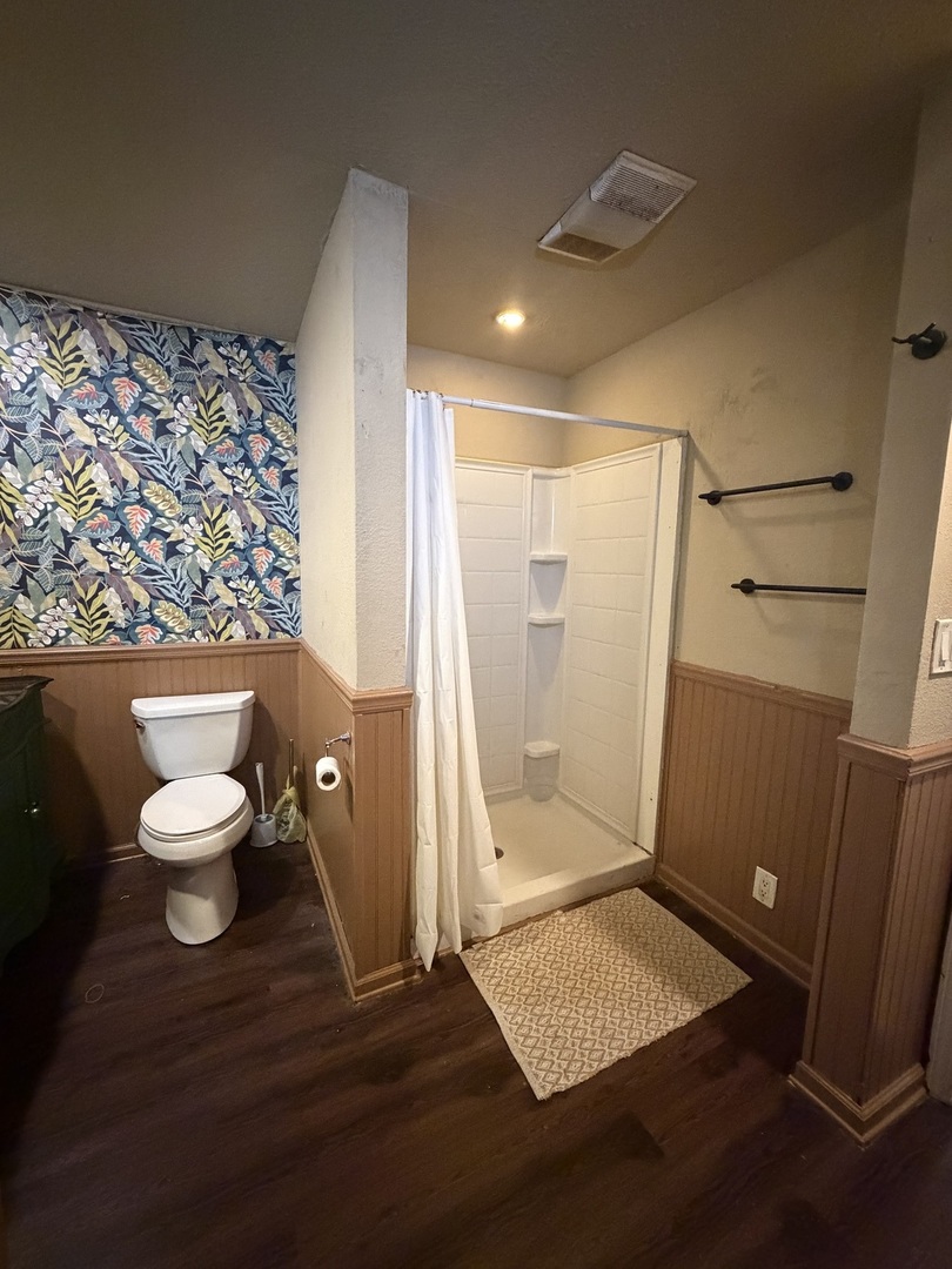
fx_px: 513
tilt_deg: -8.0
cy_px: 634
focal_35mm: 14
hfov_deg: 85.7
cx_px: 476
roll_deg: -1.9
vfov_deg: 102.1
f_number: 2.2
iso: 1250
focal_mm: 2.22
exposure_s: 1/40
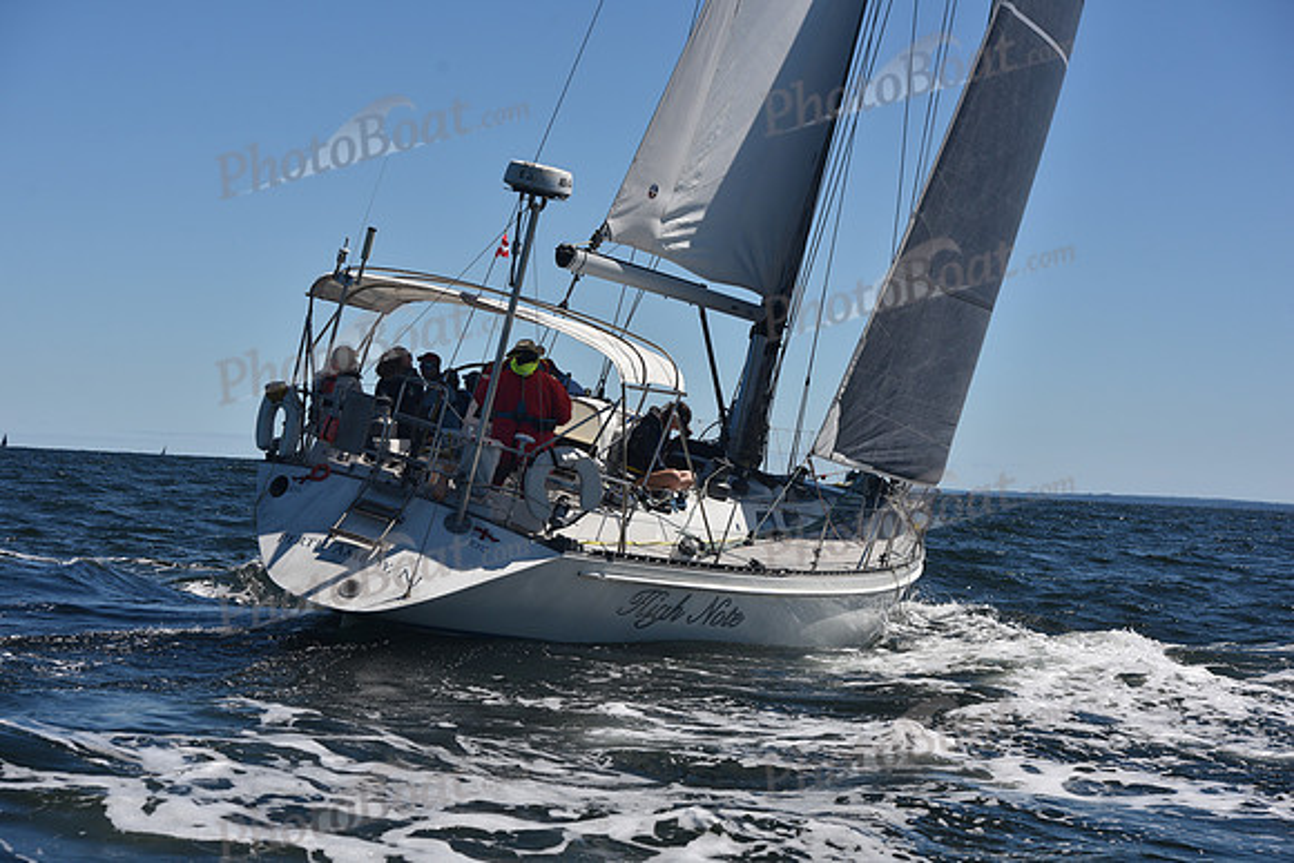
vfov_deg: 19.5
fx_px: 2517
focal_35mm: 70
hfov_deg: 28.8
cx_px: 647
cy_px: 432
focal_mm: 70
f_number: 7.1
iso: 200
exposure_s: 1/800
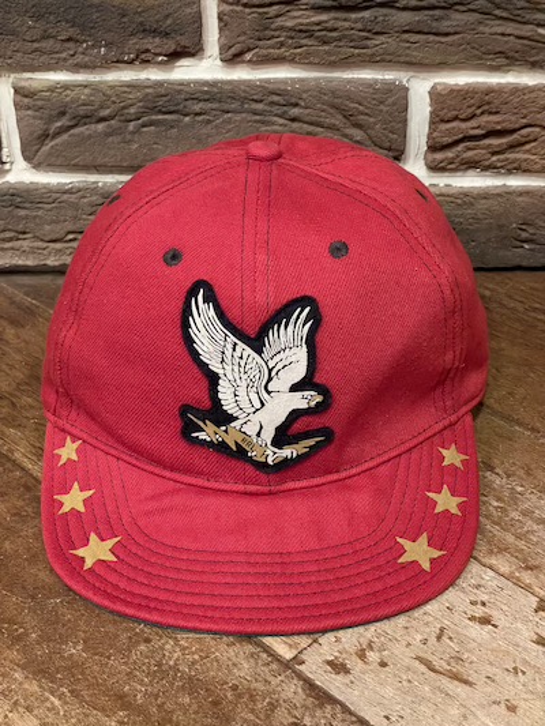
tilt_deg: -32.1
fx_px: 1091
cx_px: 272
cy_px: 363
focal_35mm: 52
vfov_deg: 36.8
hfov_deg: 28.0
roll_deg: +1.1
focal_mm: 6
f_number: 2
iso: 800
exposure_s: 1/30
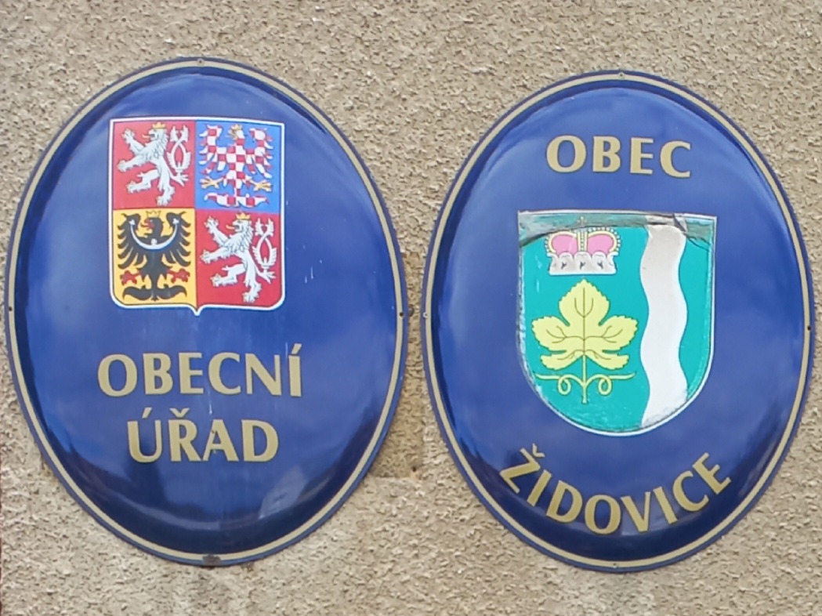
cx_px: 411
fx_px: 593
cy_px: 308
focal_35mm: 25
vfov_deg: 54.9
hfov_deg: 69.4
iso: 25
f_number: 1.8
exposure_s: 1/147
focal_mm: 4.6
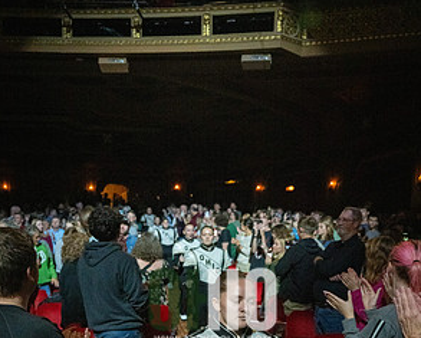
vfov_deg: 38.2
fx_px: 449
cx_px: 213
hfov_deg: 50.2
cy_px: 308
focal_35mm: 36
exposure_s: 1/500
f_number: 2.8
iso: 12800
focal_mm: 25
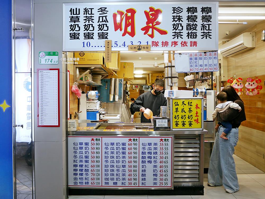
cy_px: 100
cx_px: 132
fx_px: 214
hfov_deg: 63.4
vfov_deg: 49.8
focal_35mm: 28
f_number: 2.5
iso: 250
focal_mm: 14
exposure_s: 1/60
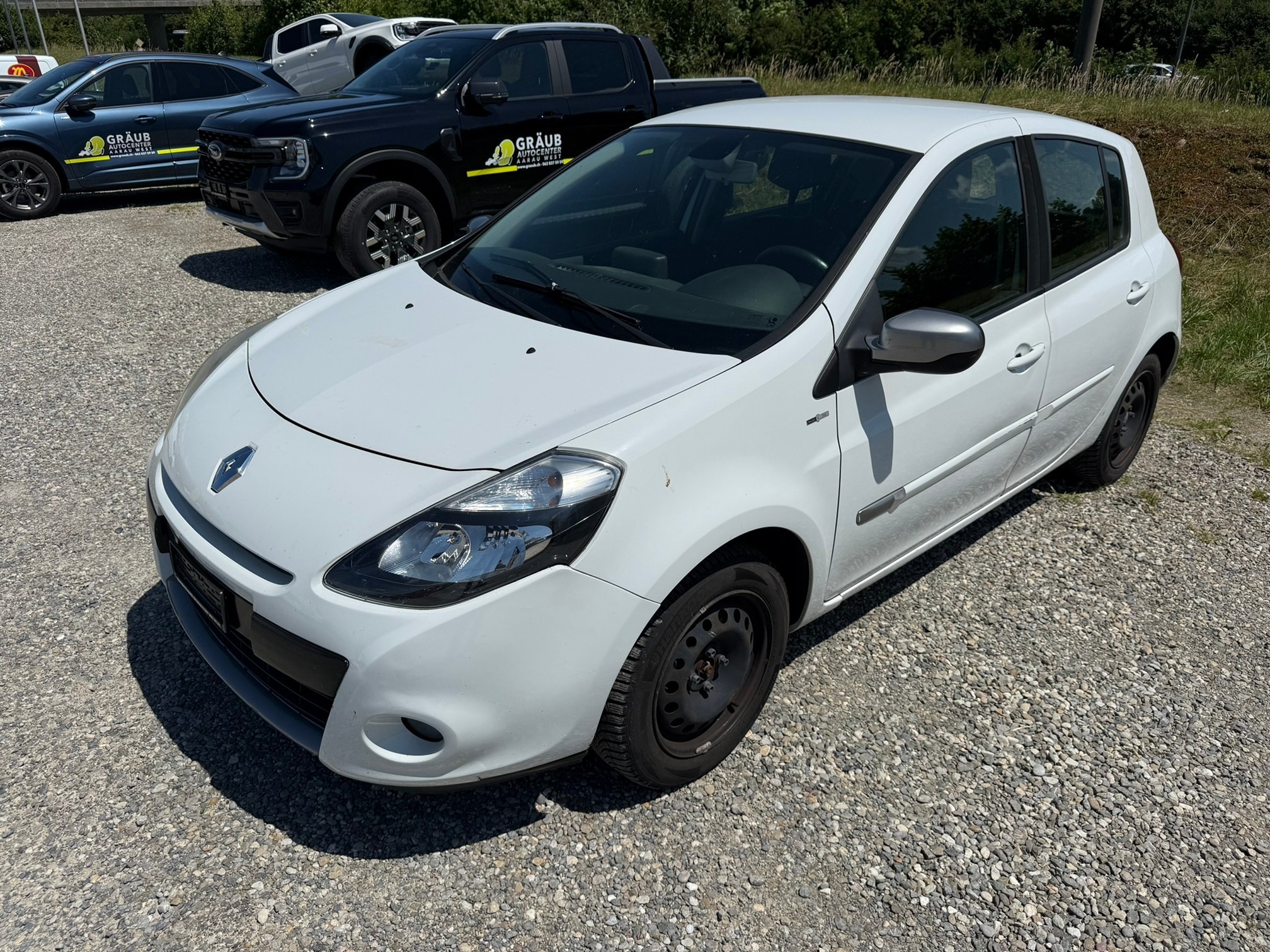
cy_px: 476
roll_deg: +0.7
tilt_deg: -26.0
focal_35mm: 24
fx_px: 881
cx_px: 635
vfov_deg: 56.8
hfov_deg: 71.6
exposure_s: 1/14286
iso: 80
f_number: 1.78
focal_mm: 6.76
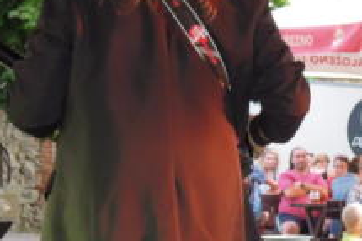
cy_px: 169
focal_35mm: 150
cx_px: 283
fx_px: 1507
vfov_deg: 9.1
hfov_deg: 13.6
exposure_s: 1/60
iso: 800
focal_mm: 11.1
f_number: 4.2
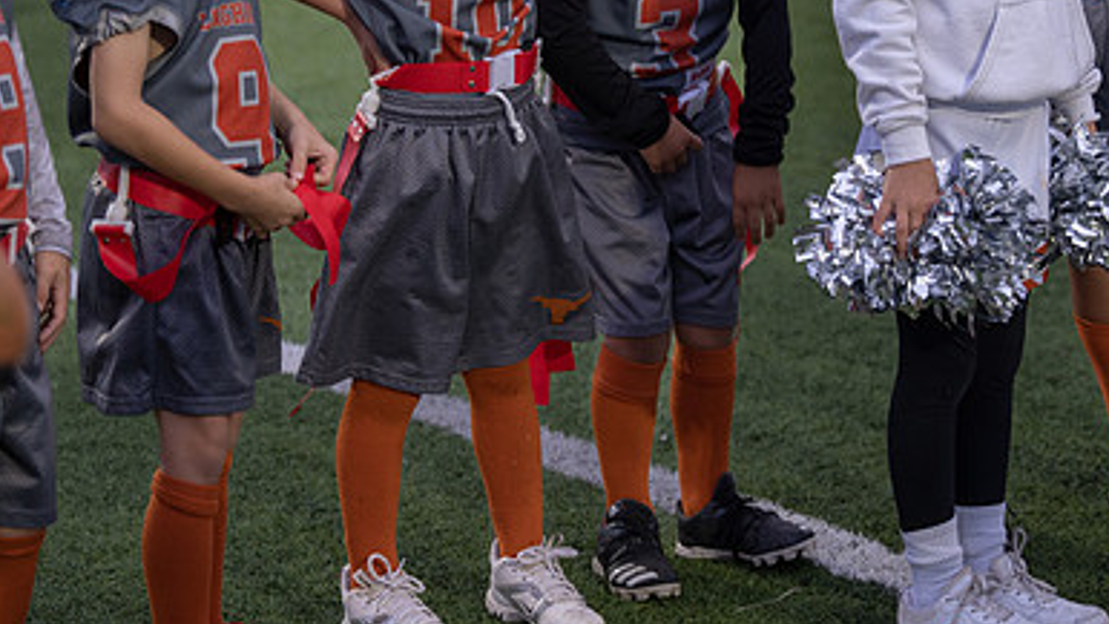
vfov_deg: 10.2
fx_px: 3469
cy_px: 78
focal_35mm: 118
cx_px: 661
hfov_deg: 18.1
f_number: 2.8
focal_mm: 70
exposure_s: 1/320
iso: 500
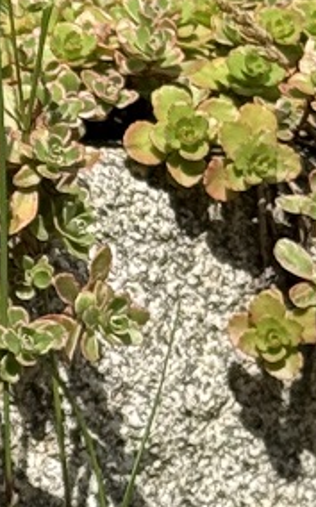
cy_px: 277
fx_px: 3714
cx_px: -481
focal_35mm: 269
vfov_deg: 7.8
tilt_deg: -11.8
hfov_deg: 4.7
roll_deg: -0.2
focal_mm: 6.76
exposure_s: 1/3425
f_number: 1.78
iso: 64
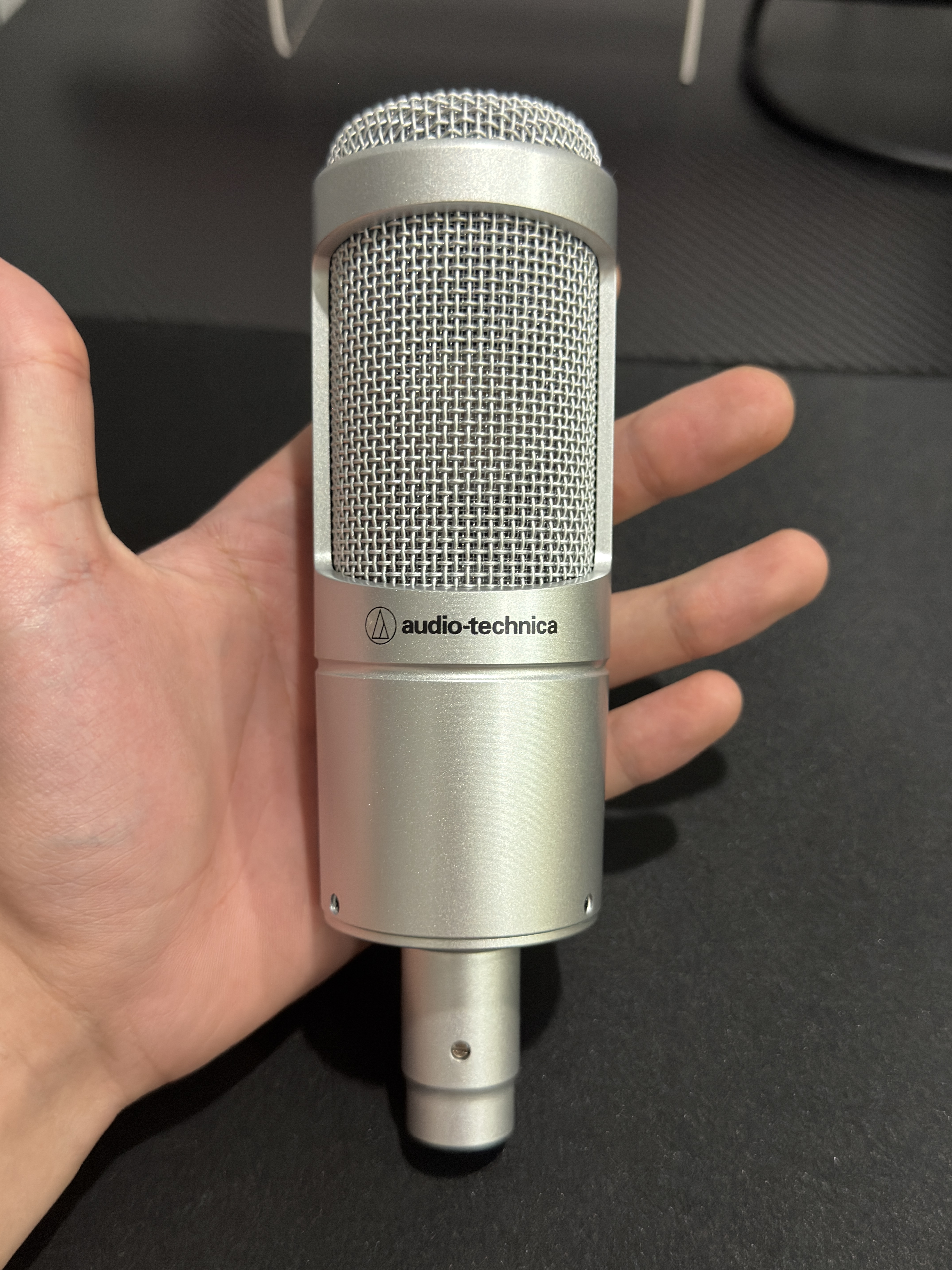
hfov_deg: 40.7
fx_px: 1283
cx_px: 476
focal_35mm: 35
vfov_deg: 52.6
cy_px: 635
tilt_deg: -50.2
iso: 500
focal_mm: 6.76
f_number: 1.78
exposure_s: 1/40
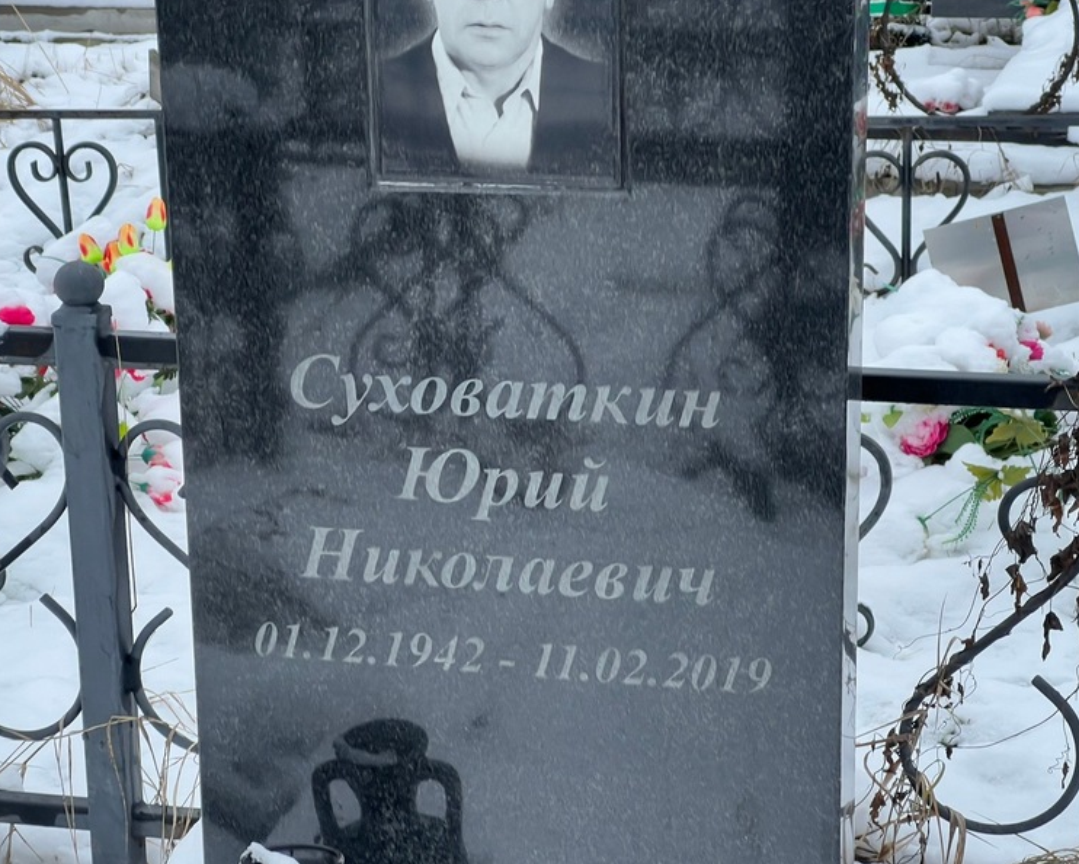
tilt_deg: -16.6
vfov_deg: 19.0
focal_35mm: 81
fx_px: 2587
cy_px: 432
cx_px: 528
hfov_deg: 23.6
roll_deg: -1.2
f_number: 2.8
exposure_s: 1/99
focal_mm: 9
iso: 40
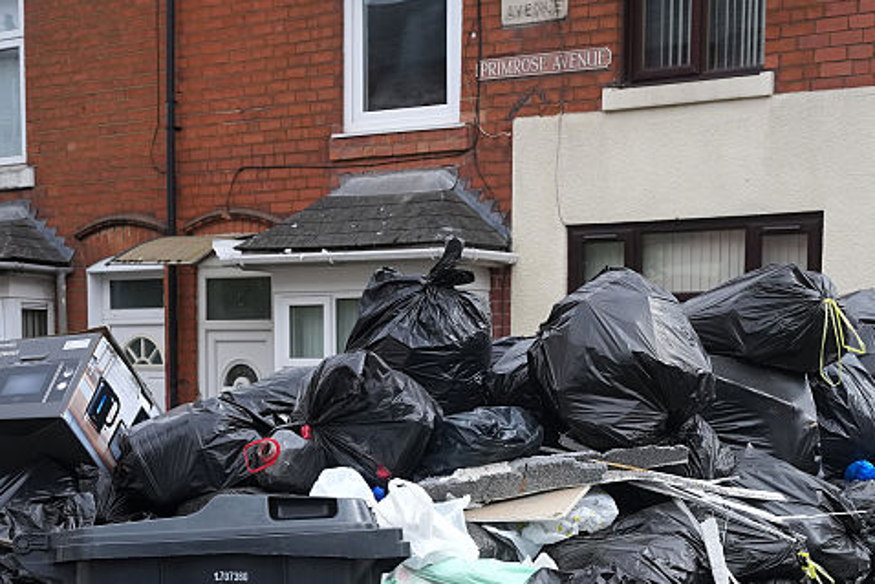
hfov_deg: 26.9
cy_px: 609
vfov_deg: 17.7
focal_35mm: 75
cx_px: 567
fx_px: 1823
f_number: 5.6
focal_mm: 35
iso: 1000
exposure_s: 1/2000
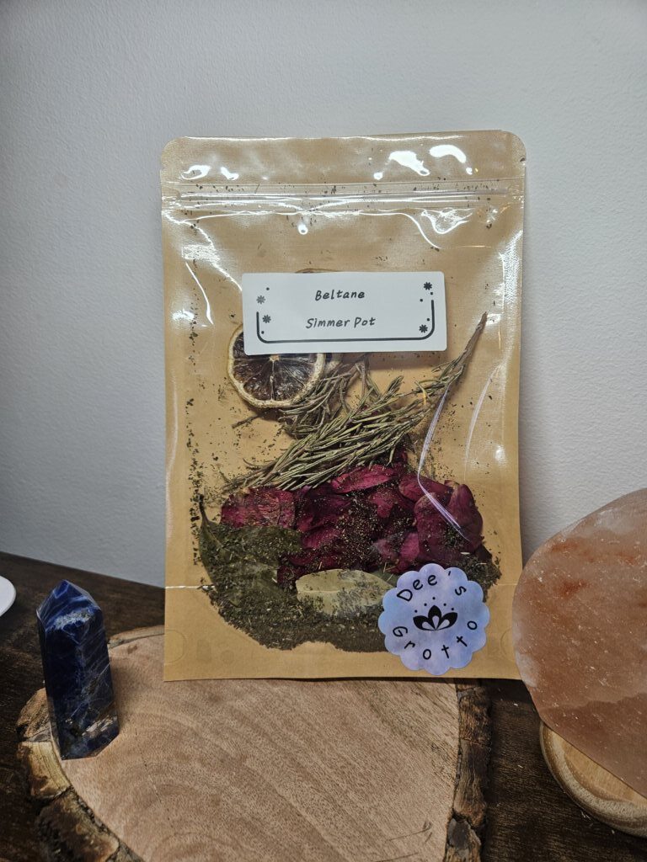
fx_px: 573
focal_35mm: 23
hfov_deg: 58.9
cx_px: 324
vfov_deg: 73.9
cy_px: 431
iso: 64
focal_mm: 5.4
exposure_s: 1/100
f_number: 1.8
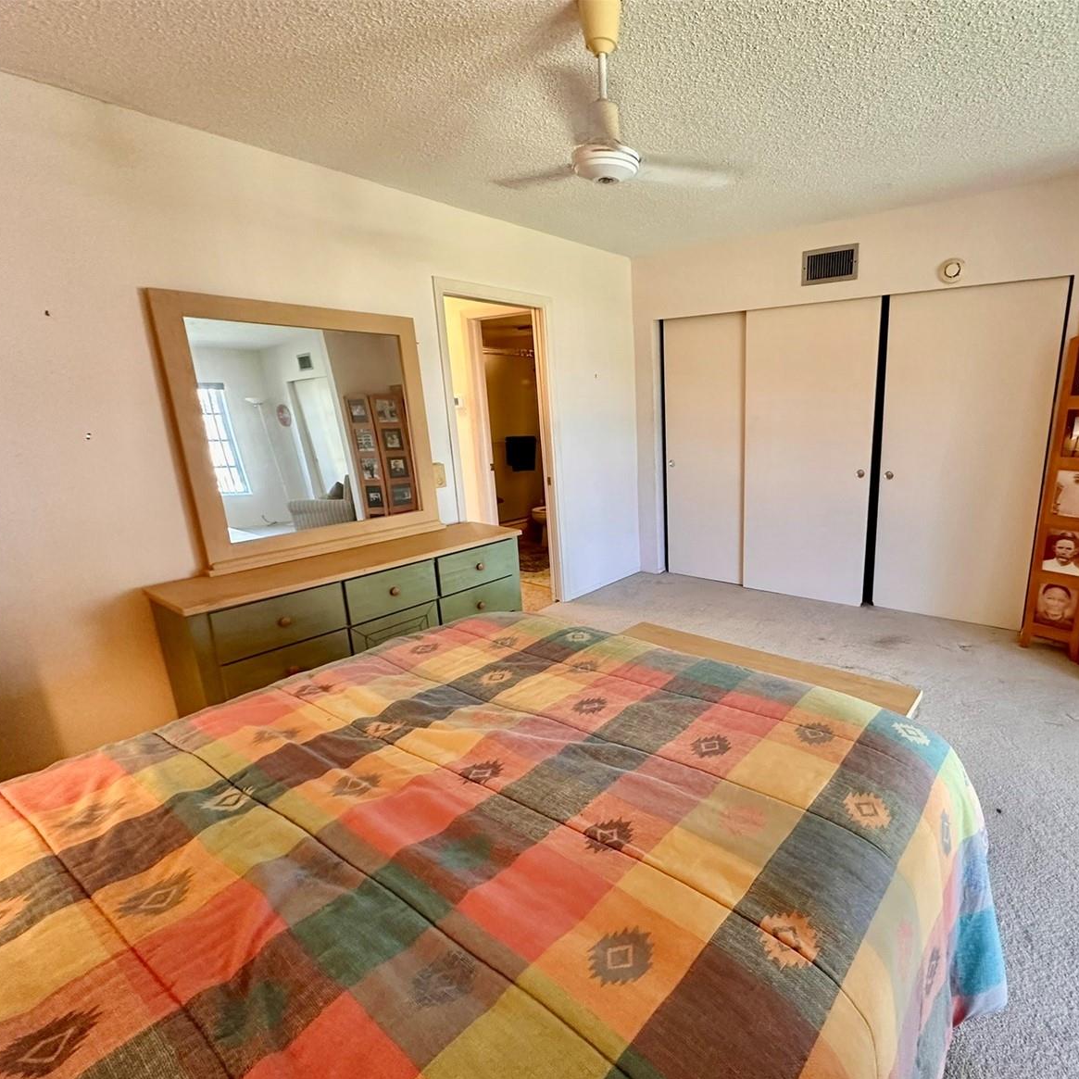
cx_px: 668
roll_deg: +0.5
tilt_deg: -15.0
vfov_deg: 83.9
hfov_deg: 82.5
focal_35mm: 17
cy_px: 555
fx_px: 600
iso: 400
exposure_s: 1/60
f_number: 2.2
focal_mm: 2.22
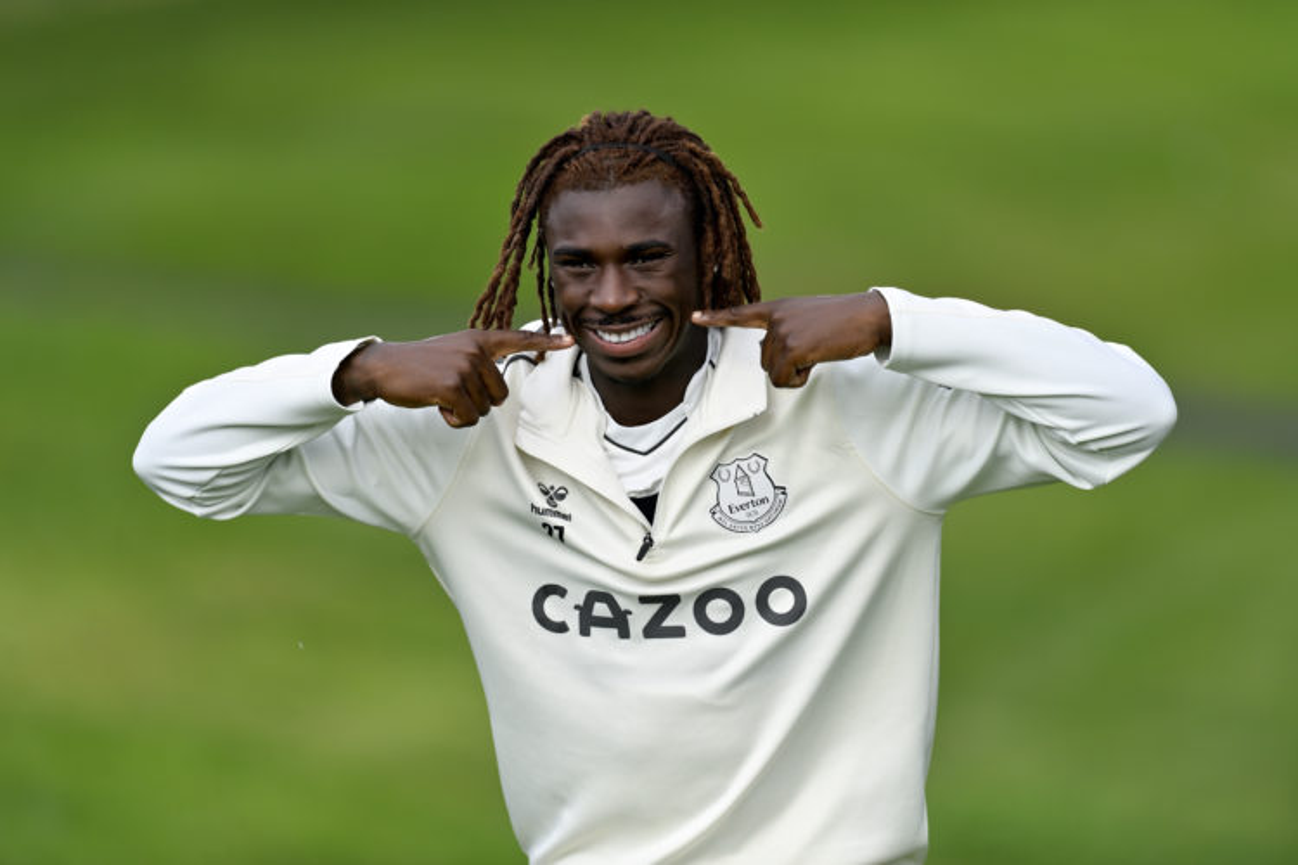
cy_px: 432
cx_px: 649
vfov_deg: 3.4
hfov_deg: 5.2
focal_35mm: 400
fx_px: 14421
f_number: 2.8
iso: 400
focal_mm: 400
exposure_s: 1/4000
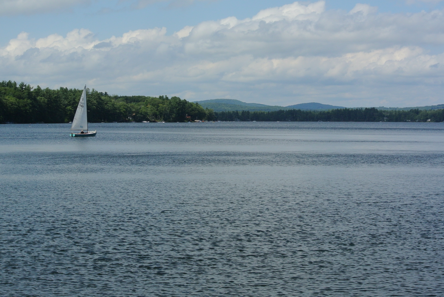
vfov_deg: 16.9
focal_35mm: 81
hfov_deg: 25.0
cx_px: 222
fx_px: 1000
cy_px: 148
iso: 400
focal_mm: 30
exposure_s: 1/1250
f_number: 9
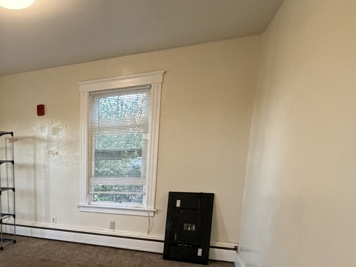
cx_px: 39
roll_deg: +1.2
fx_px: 298
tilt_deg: -11.4
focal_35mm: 29
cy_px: 217
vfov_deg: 45.6
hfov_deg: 54.2
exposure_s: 1/60
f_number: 2.2
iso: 500
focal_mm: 2.22
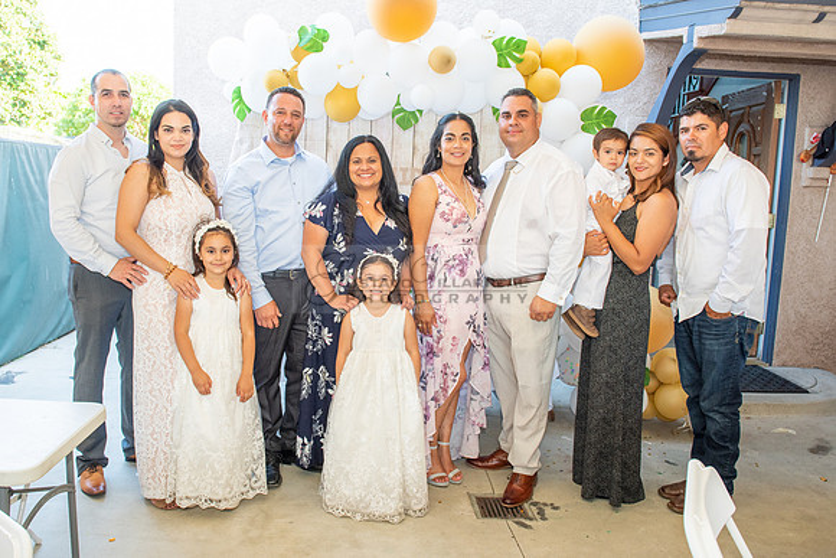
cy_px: 278
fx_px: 679
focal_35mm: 29
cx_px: 377
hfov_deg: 63.1
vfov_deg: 44.7
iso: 500
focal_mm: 24
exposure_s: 1/160
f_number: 5
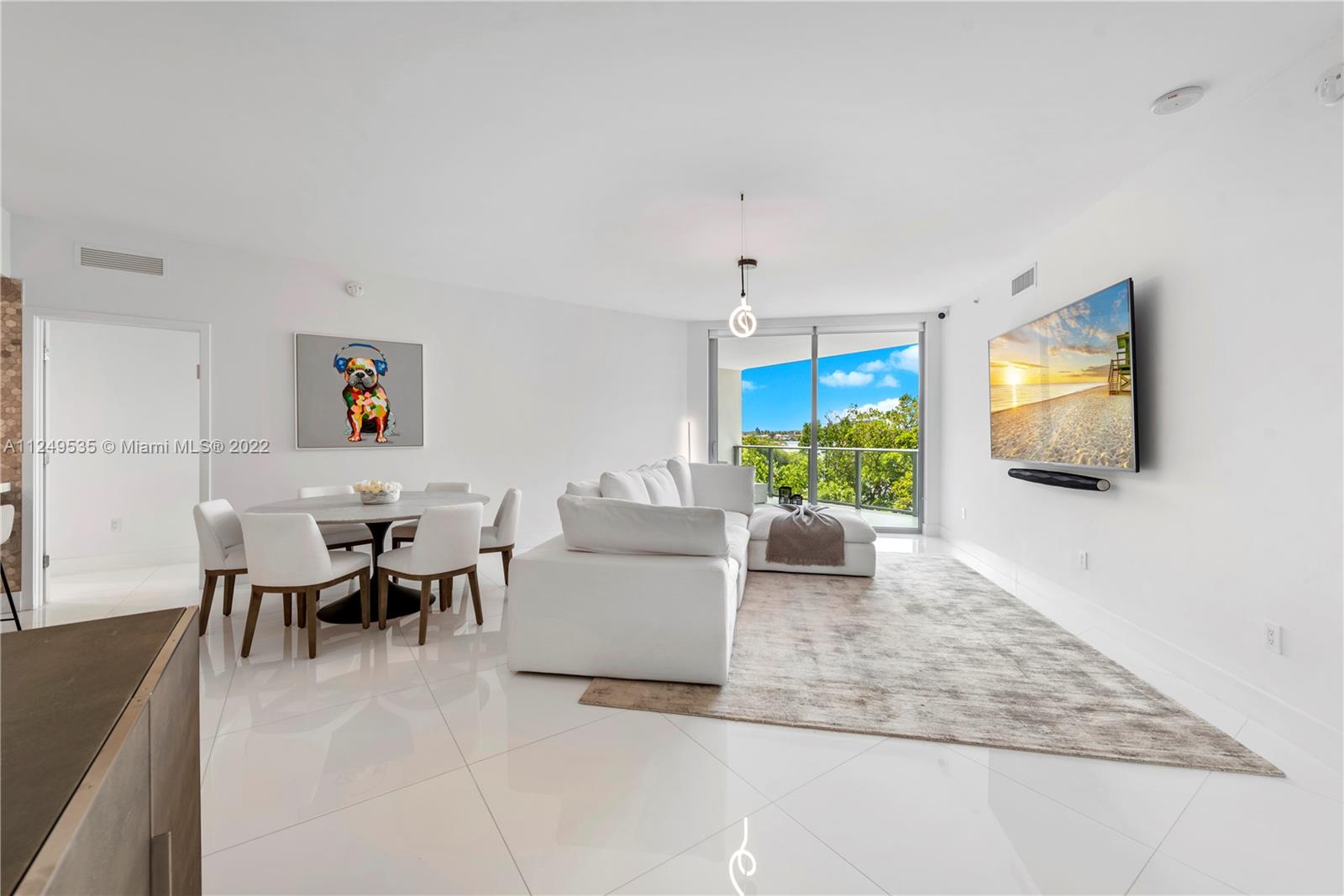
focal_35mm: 14
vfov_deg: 81.2
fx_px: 523
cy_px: 448
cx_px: 672
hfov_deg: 104.2
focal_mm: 14
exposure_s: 1/3
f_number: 8
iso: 100
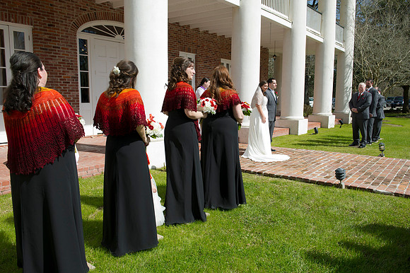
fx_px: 330
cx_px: 205
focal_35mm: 29
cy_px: 136
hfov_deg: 63.7
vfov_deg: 44.9
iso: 100
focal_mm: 29
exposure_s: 1/320
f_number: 8
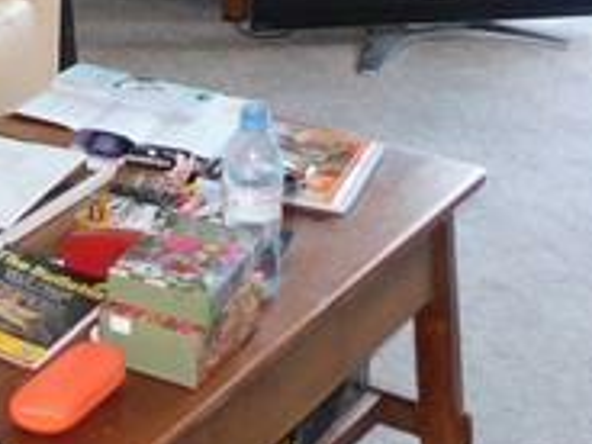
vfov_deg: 12.4
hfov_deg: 15.8
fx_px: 1950
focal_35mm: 114
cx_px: -315
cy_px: -214
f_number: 3
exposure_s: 1/30
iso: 200
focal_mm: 4
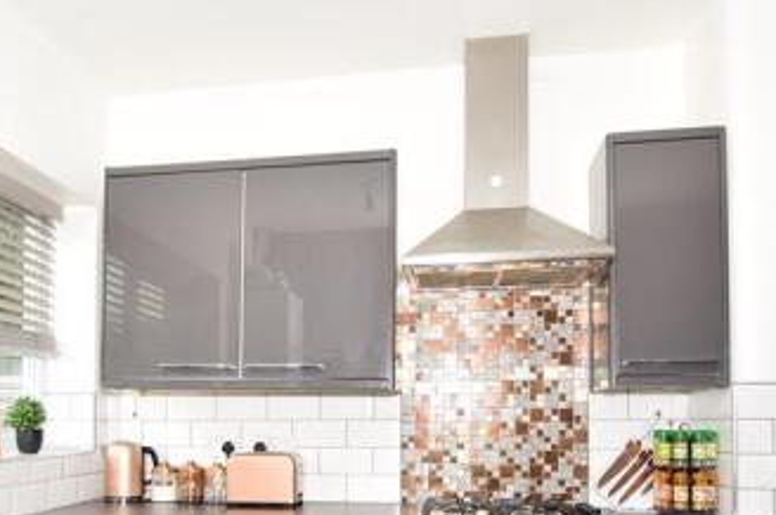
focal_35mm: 30
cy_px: 403
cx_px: 303
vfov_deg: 41.8
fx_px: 646
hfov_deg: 61.3
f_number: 5.6
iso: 400
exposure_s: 1/125
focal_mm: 10
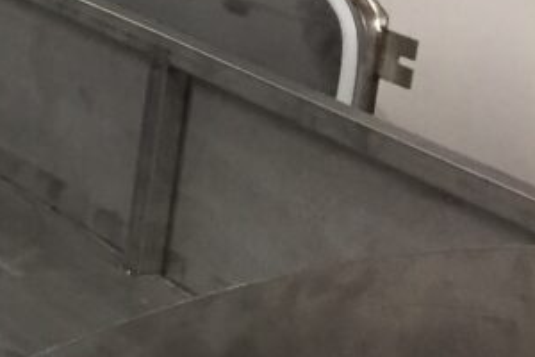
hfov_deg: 12.1
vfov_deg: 9.6
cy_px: -93
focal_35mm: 140
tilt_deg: -12.5
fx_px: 2080
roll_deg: -3.2
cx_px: -688
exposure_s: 1/33
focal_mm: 4.15
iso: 200
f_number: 2.2
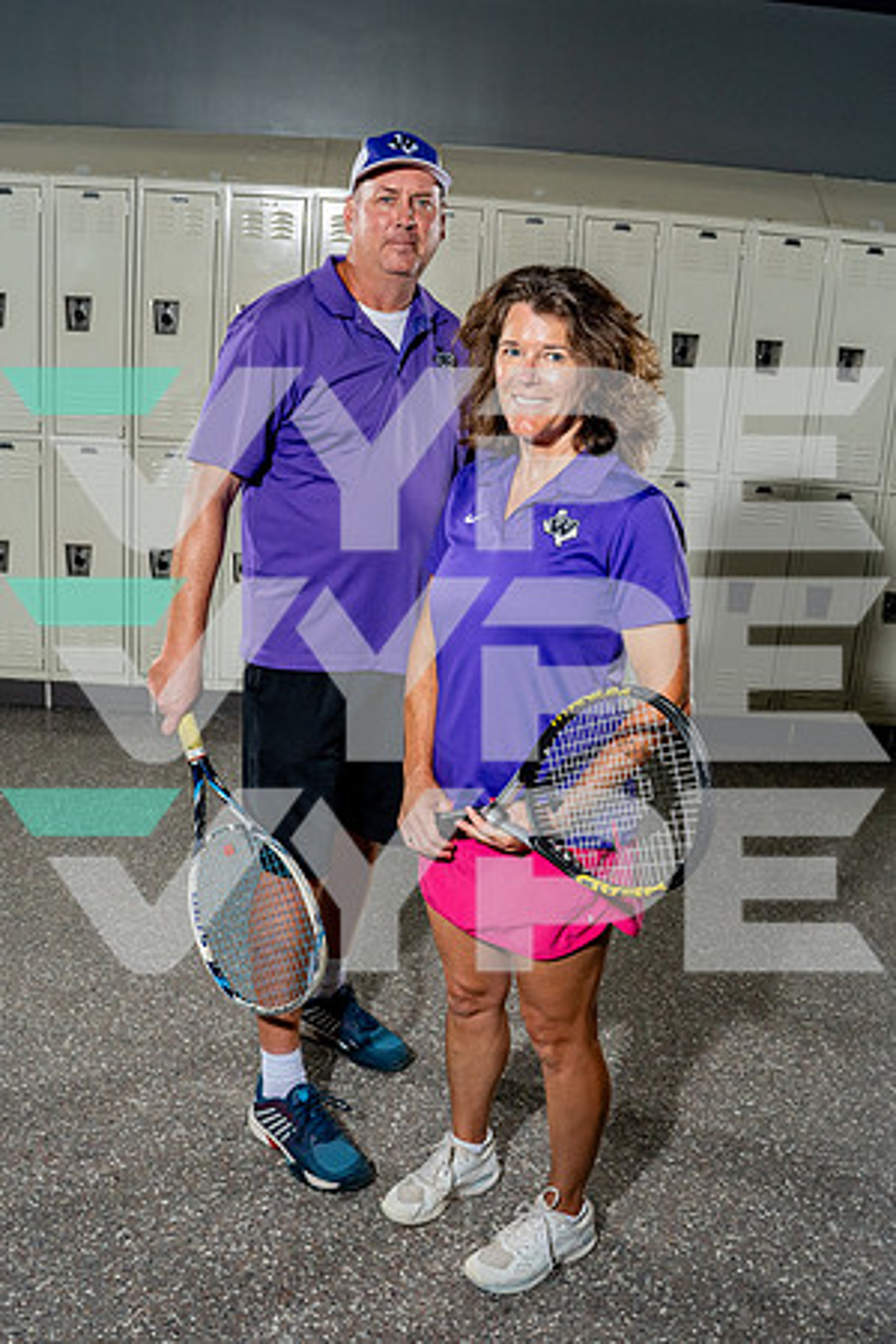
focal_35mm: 36
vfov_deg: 53.1
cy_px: 672
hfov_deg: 36.9
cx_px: 448
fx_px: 1344
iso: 1250
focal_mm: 24
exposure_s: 1/250
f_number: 5.6
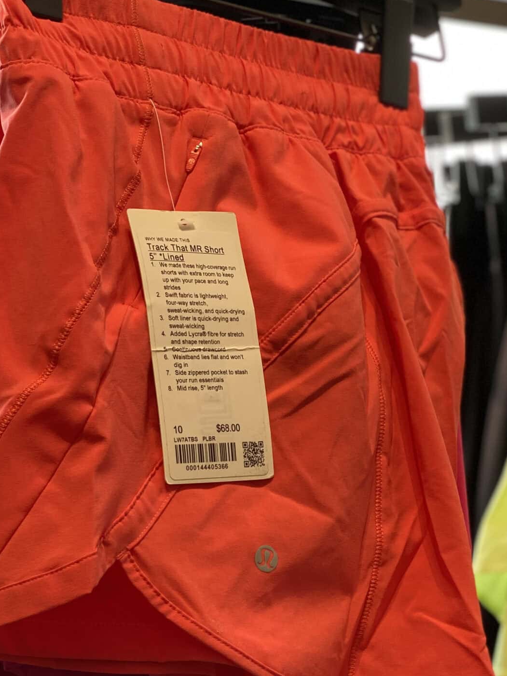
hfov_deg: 15.6
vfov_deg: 20.6
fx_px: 1855
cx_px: 274
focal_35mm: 95
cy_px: 437
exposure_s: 1/120
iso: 64
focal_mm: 6
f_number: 2
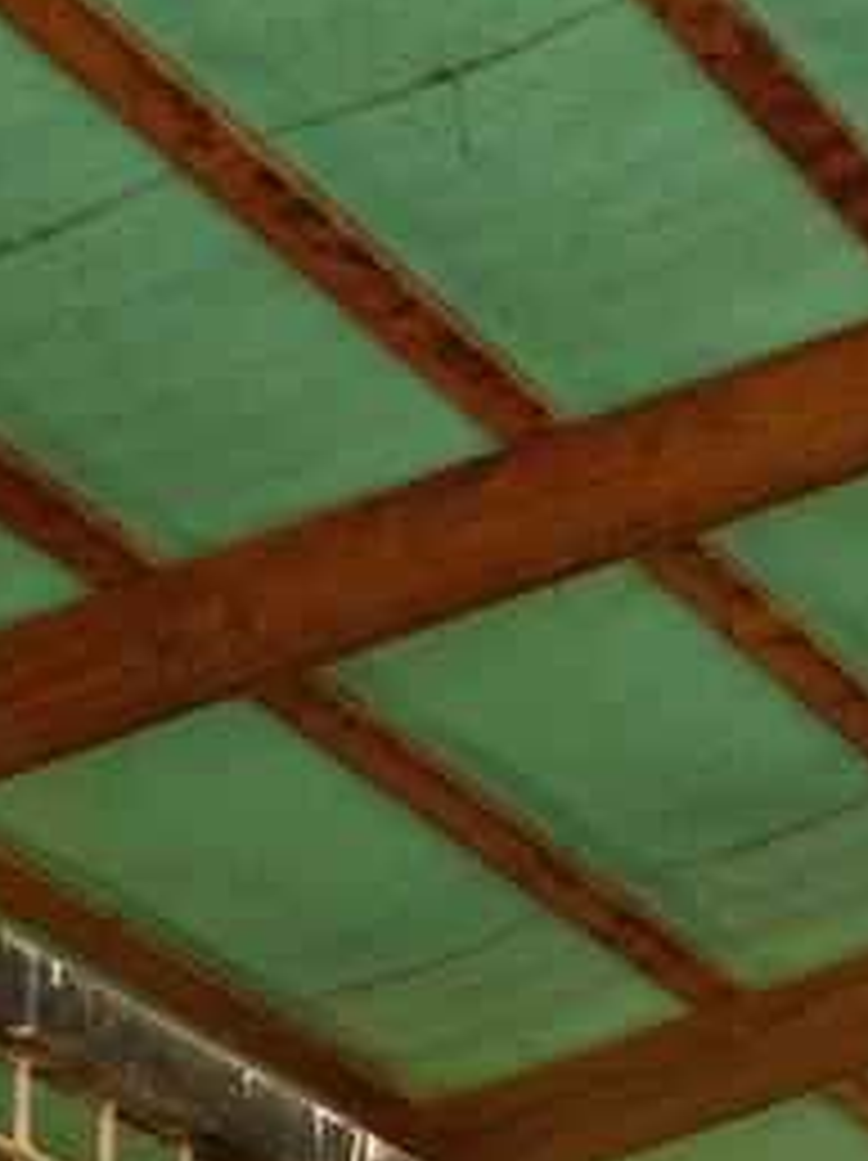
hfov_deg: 9.2
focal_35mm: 107
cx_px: 3000
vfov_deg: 13.5
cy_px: 2768
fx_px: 3583
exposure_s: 1/60
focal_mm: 14
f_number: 14
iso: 400
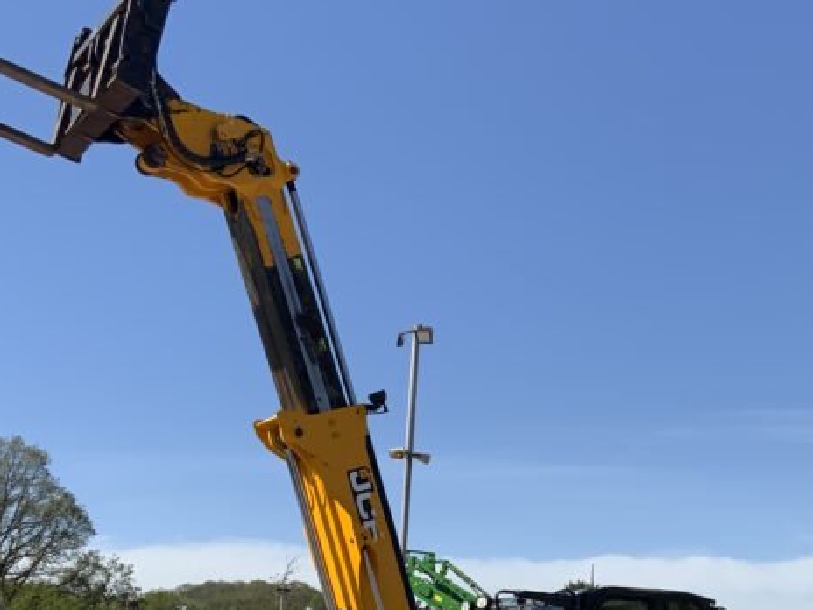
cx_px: 524
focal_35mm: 64
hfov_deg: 30.1
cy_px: 529
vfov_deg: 22.5
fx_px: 1503
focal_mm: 3
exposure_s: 1/1412
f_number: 1.8
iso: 16
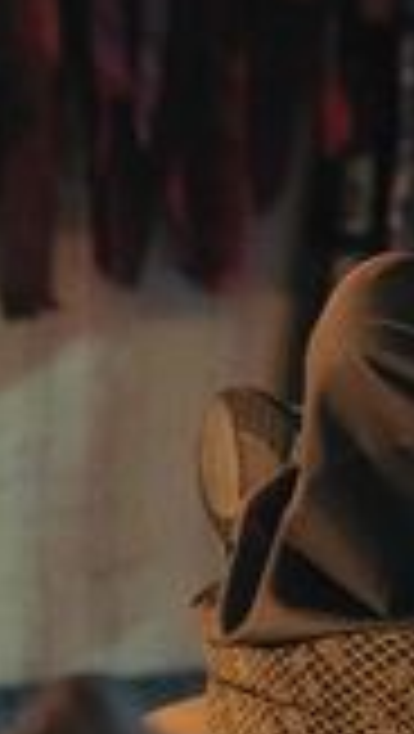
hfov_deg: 6.1
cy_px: -77
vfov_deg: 11.2
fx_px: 3679
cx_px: 1120
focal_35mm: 189
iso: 8000
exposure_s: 1/100
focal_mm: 49
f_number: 2.2
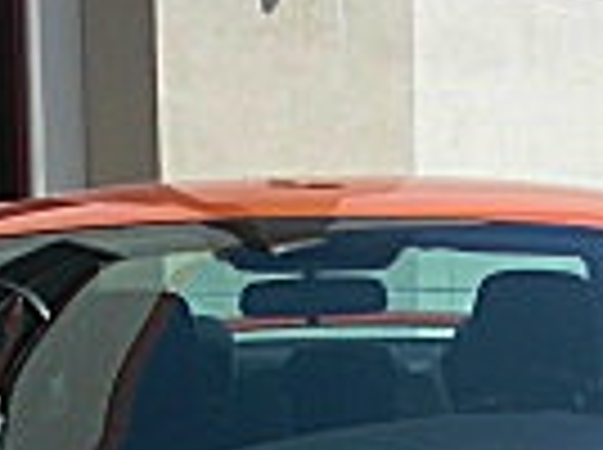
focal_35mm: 172
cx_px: 351
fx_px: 2991
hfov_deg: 11.5
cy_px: 774
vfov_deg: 8.3
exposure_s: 1/800
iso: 50
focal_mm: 6.3
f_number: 2.8
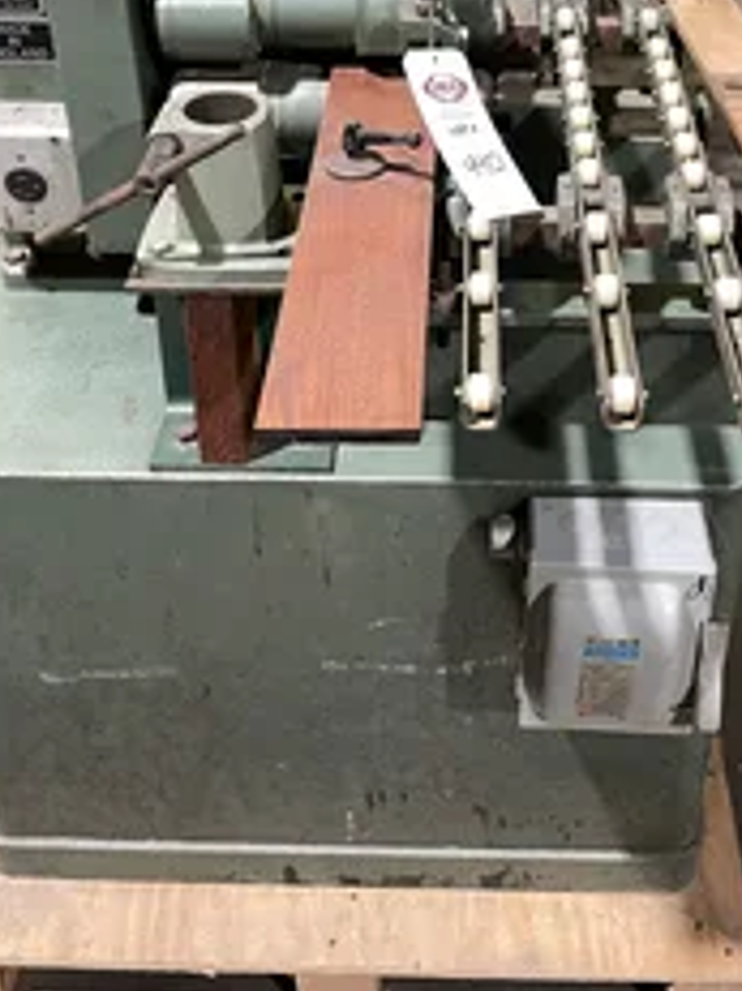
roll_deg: -1.5
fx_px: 1287
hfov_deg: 32.1
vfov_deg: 40.6
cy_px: 223
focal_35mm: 45
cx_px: 446
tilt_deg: -32.0
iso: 160
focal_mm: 4.2
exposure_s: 1/60
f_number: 1.6
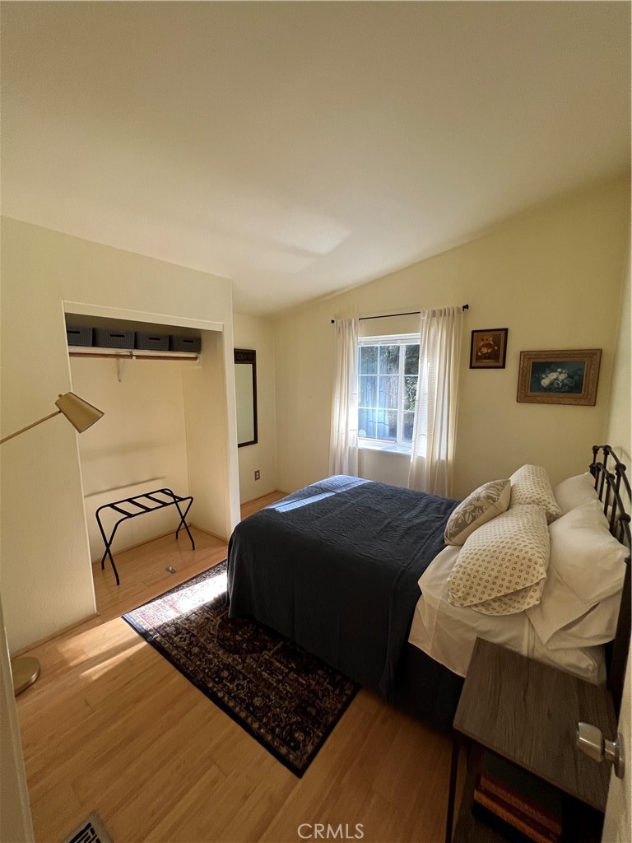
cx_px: 316
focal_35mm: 13
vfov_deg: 106.2
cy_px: 422
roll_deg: +0.2
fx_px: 316
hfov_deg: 89.9
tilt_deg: -6.5
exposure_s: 1/120
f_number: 1.8
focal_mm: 1.57
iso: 200
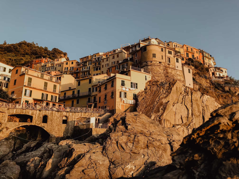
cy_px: 90
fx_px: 193
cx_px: 120
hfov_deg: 63.4
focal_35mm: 28
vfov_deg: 49.7
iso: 20
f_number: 1.8
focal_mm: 4
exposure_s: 1/160
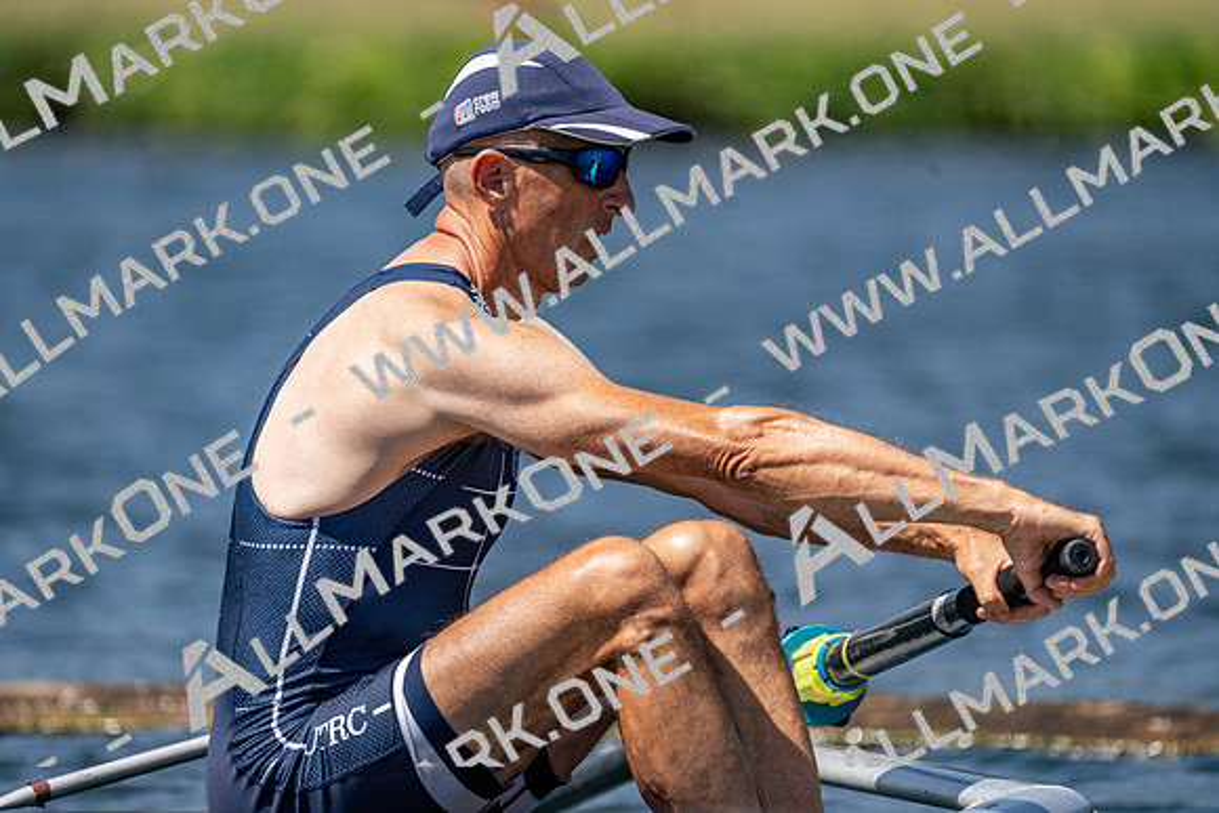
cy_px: 406
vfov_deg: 2.3
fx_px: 20320
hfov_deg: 3.4
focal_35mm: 600
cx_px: 610
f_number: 6.3
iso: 320
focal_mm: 600
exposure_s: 1/2000
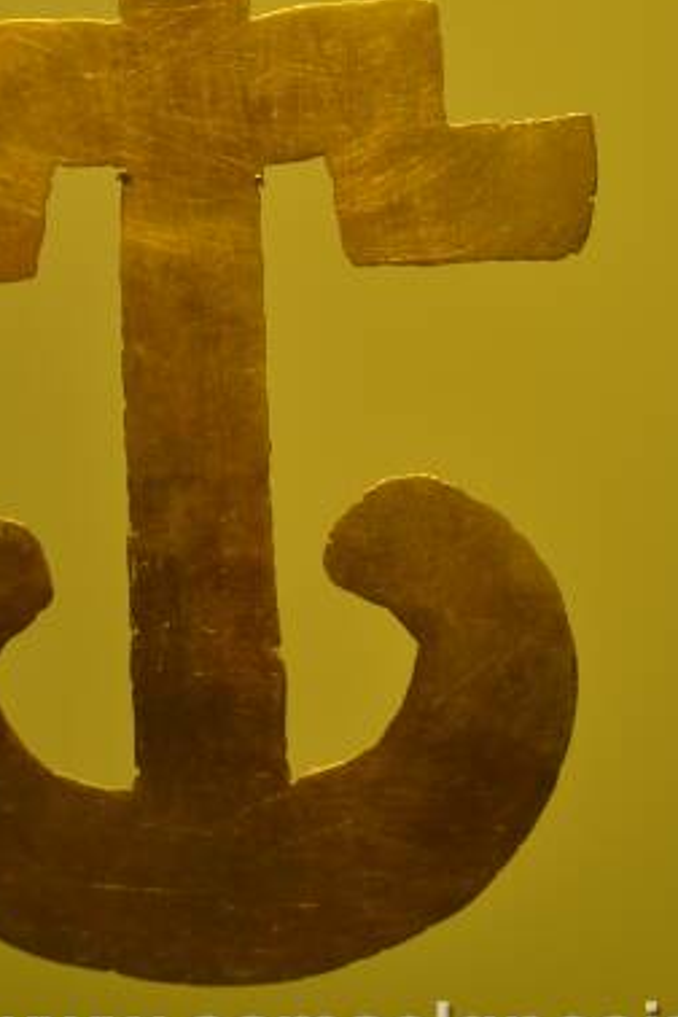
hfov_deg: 12.6
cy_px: 5
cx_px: 133
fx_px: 3051
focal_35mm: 108
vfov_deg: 18.4
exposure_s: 1/8
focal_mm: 34
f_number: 5
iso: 100
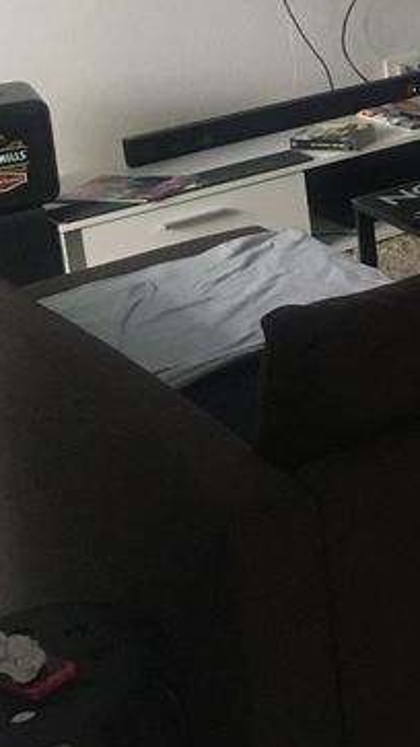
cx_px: 926
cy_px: 60
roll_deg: +0.7
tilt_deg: -16.0
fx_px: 1724
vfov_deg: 23.7
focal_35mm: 87
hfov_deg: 11.9
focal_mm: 4.15
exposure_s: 1/33
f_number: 2.2
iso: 200
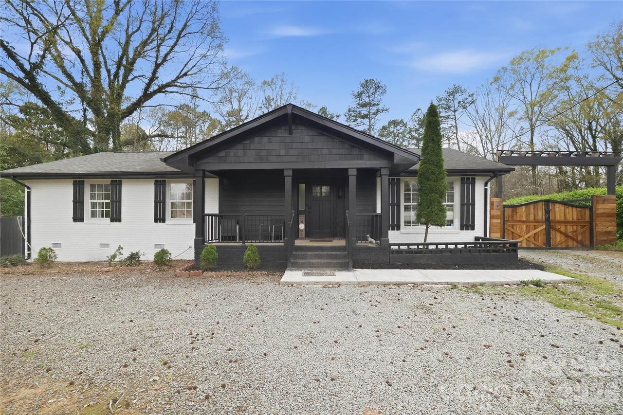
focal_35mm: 14
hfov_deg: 104.3
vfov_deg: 81.2
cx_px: 312
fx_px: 242
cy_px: 208
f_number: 4
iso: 640
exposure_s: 1/500
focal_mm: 14
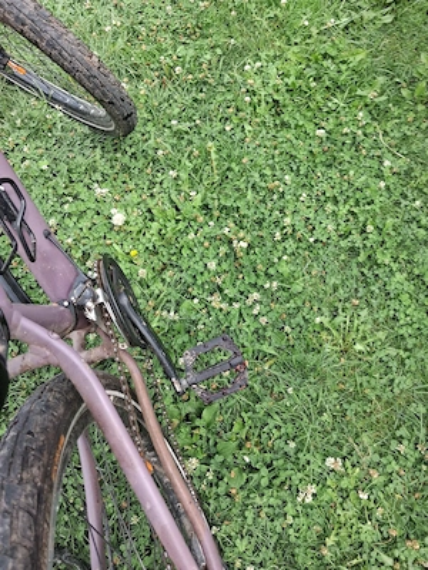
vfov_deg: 65.3
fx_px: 445
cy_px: 285
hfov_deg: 51.4
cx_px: 214
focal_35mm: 27
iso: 25
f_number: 1.8
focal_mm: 4
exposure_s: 1/100
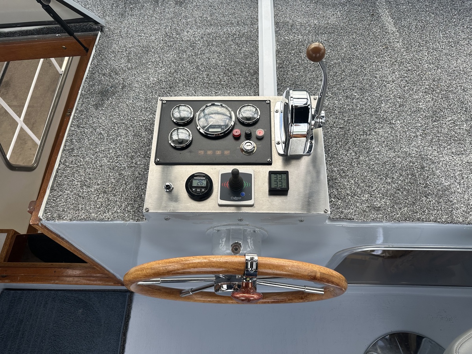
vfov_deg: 56.8
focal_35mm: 24
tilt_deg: -58.6
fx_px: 327
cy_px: 177
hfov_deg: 71.6
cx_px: 236
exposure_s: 1/704
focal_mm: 6.86
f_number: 1.78
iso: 80
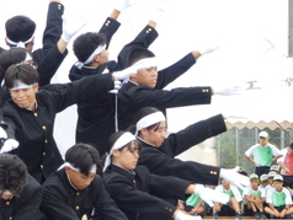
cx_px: 4
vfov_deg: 3.9
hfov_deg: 5.2
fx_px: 3228
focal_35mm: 381
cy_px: 124
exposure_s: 1/80
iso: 125
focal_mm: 33.9
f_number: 5.5
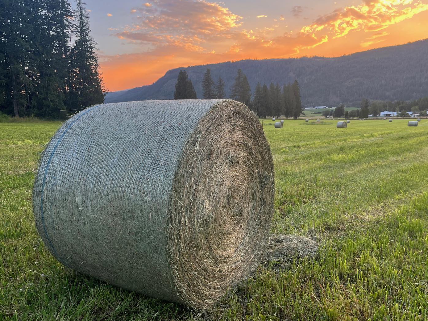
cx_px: 236
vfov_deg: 46.8
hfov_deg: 59.8
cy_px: 168
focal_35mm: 30
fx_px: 371
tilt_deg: -10.1
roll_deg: +1.8
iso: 64
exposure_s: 1/168
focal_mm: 5.1
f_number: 1.6
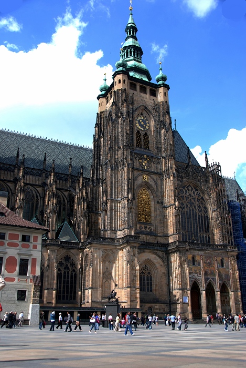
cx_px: 123
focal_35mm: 33
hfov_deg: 40.1
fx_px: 337
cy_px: 184
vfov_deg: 57.2
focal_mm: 22
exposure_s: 1/200
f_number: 7.1
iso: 100
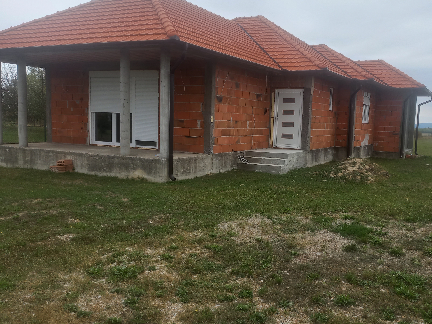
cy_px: 166
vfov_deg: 39.7
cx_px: 249
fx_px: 449
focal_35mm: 36
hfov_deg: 51.2
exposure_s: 1/113
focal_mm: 4.6
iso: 25
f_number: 1.8
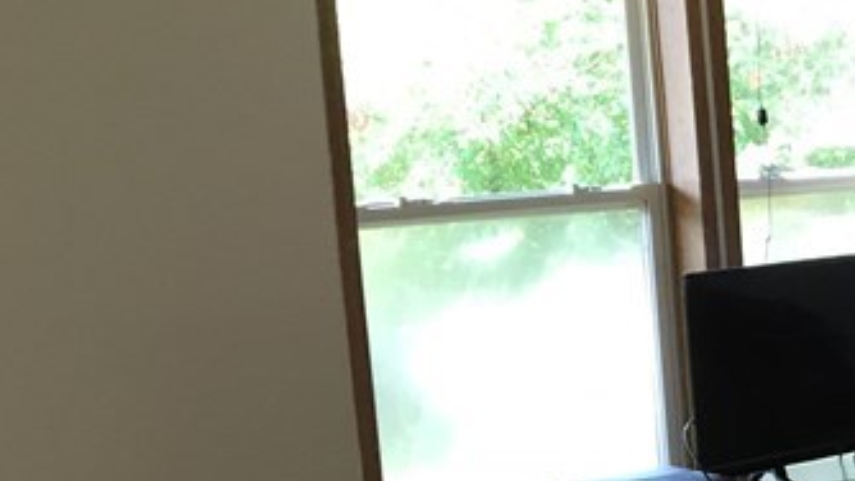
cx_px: 1221
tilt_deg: -9.3
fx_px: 2199
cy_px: 389
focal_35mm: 97
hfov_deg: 19.6
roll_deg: +2.0
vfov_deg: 12.4
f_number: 2.2
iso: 40
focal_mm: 4.15
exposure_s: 1/30
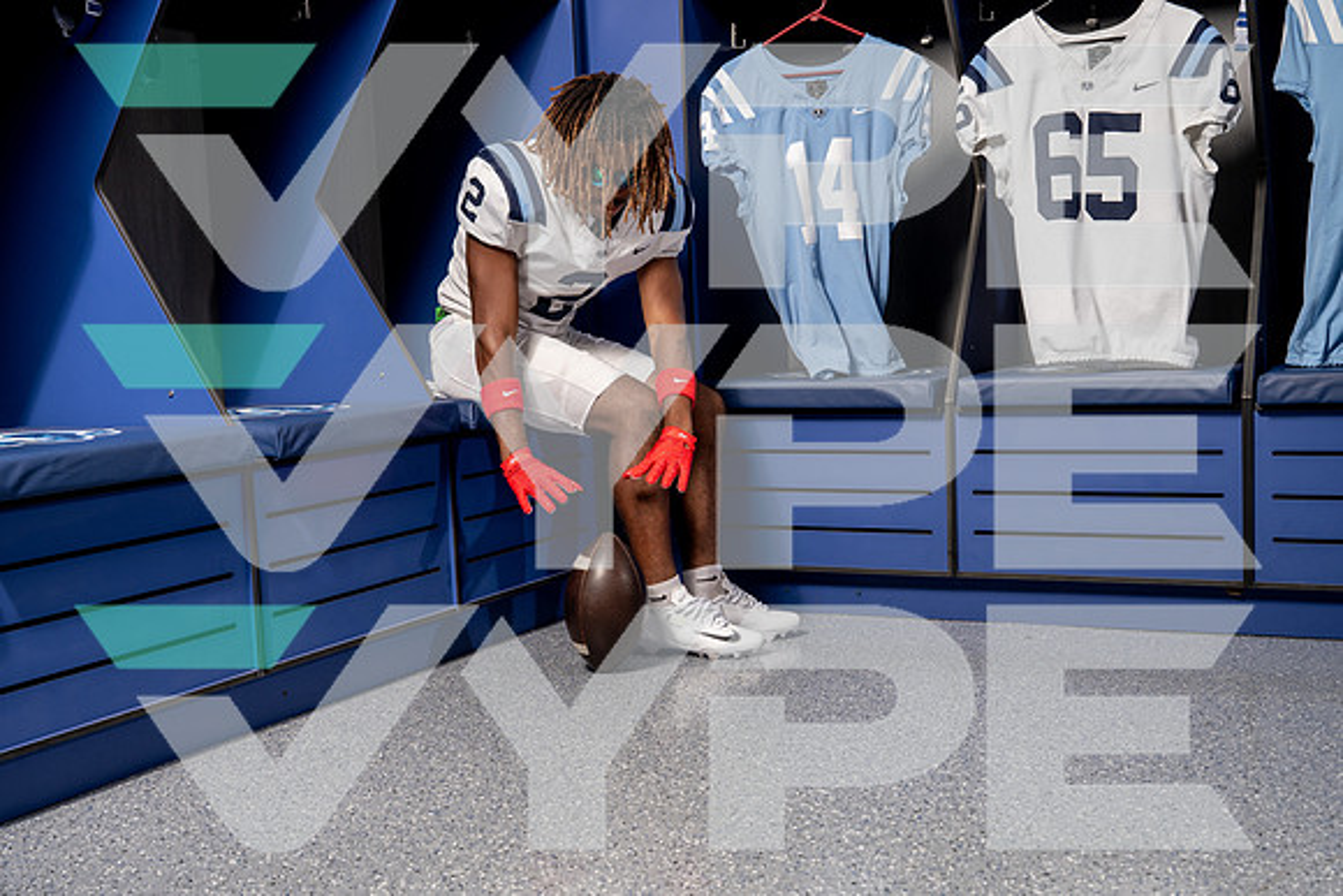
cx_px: 672
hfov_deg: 45.4
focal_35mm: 43
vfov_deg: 31.2
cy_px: 448
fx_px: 1604
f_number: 5.6
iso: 500
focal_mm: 43
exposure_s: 1/250
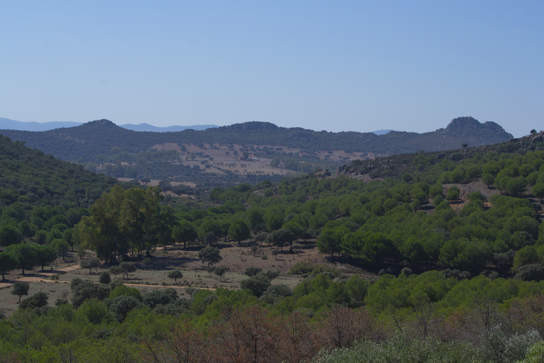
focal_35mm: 82
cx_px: 272
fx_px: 1247
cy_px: 182
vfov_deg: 16.6
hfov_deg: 24.6
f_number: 11
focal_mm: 55
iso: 100
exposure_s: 1/320
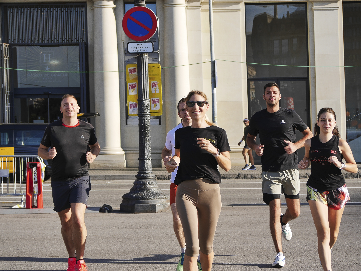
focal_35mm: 102
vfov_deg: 14.5
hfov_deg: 19.3
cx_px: 180
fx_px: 1064
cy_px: 136
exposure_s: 1/500
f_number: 6.3
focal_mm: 51
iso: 200
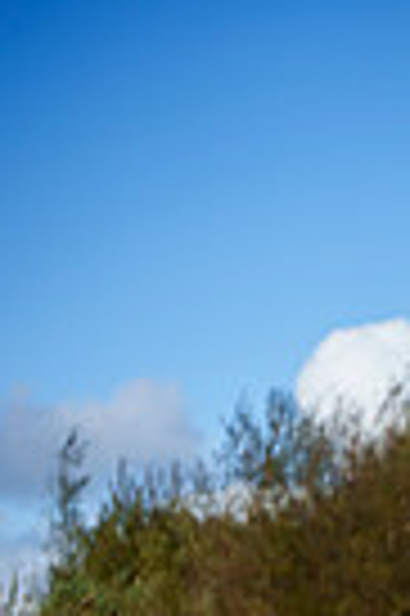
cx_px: 383
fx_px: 3271
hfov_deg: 7.2
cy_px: 994
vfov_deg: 10.3
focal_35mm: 191
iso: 400
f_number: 3.2
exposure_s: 1/8000
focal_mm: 58
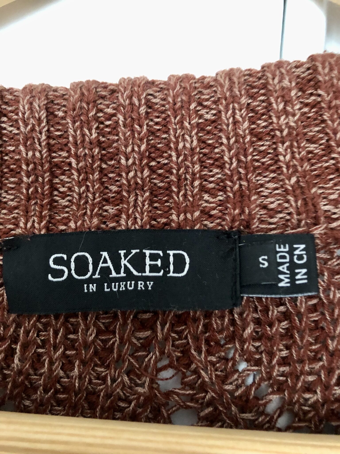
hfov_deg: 49.7
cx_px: 170
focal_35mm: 28
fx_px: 367
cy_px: 227
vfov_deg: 63.4
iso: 100
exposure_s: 1/4
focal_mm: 3.99
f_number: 1.8
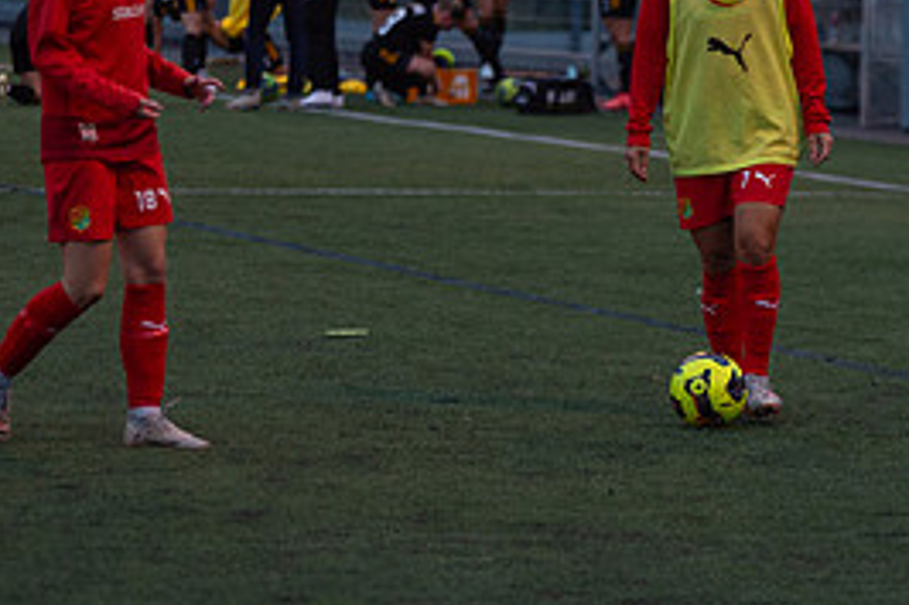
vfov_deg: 5.2
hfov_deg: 7.7
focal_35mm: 266
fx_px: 6712
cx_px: 707
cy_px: 171
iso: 1400
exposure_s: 1/640
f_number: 3.2
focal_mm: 122
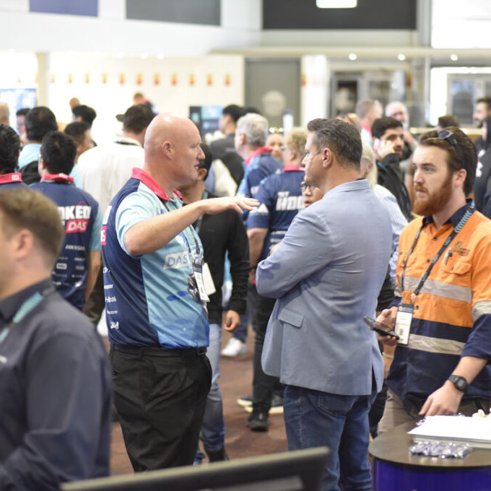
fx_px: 2054
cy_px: 246
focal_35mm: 128
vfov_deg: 13.6
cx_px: 273
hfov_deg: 13.6
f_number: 2.8
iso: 4500
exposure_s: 1/125
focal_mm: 100
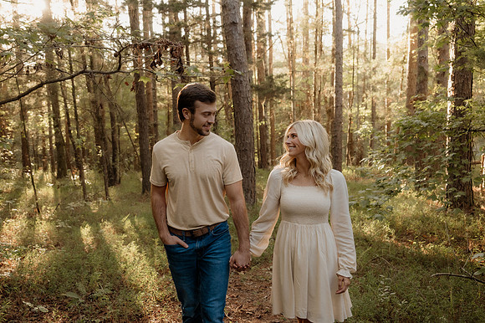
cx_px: 242
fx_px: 485
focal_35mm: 36
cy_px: 162
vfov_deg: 36.8
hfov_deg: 53.2
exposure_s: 1/125
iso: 500
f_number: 2.8
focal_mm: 24
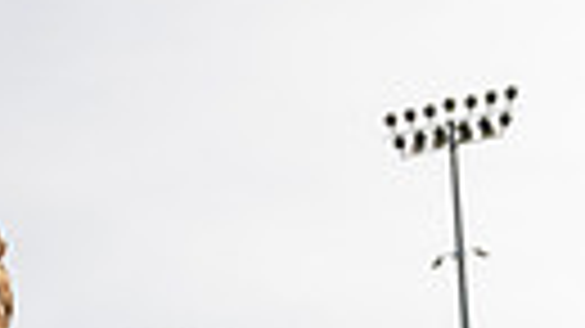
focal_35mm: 116
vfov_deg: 9.0
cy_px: 872
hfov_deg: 18.1
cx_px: 14
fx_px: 1799
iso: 100
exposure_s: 1/250
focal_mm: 32
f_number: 8
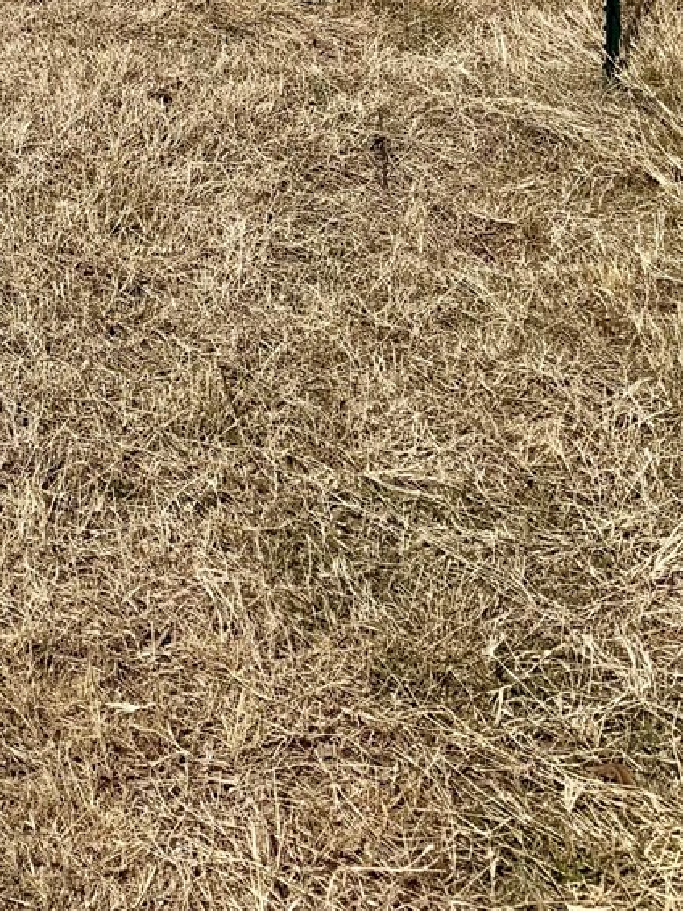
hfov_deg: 15.9
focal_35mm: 87
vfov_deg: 19.7
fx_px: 2288
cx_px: -263
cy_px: -439
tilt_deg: -2.5
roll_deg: -1.7
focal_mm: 6.76
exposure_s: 1/10309
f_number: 1.78
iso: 80
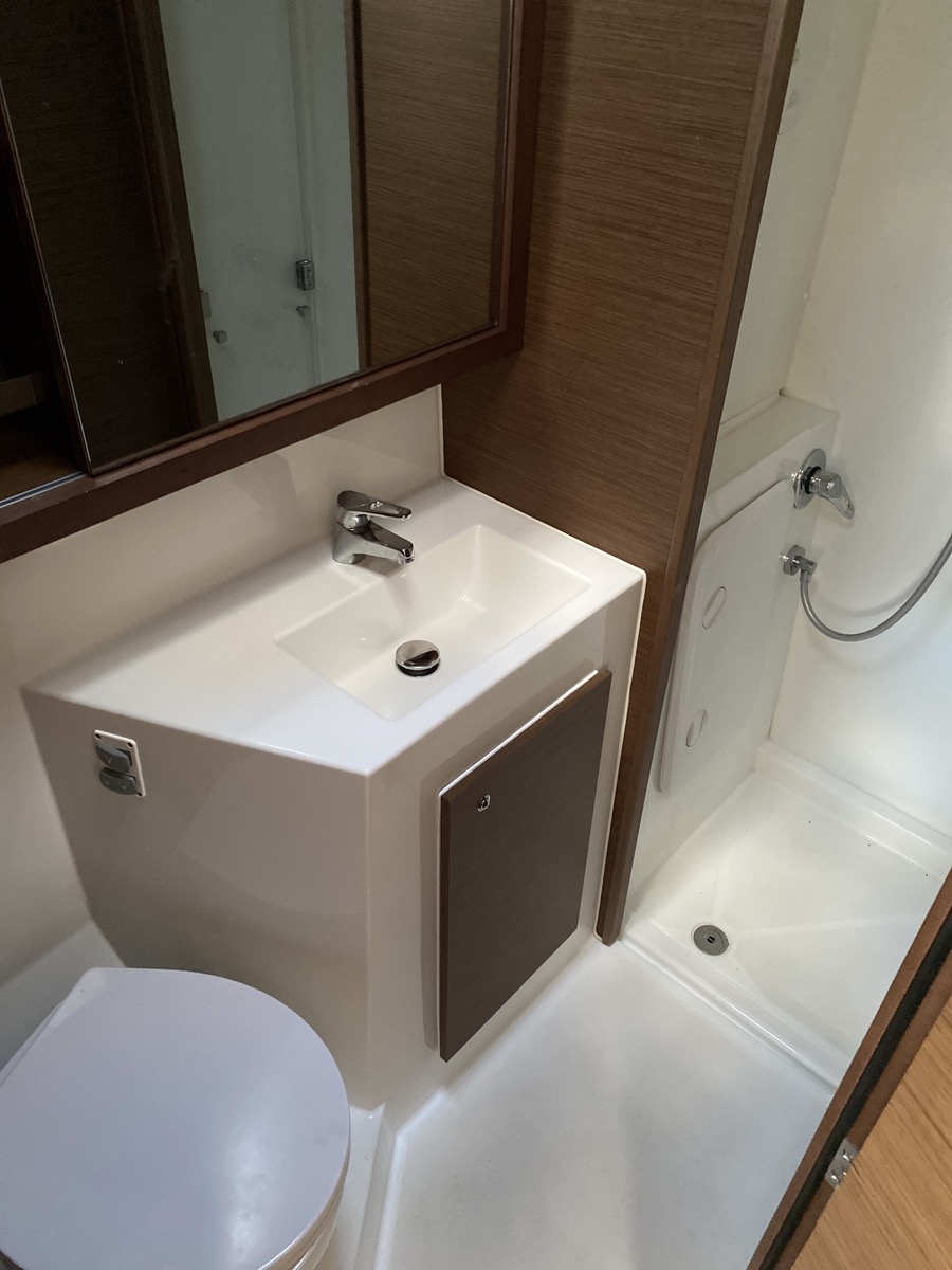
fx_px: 953
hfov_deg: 53.1
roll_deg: -2.9
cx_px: 476
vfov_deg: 67.3
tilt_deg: -36.9
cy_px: 635
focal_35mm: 26
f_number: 1.8
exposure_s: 1/30
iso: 640
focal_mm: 4.25
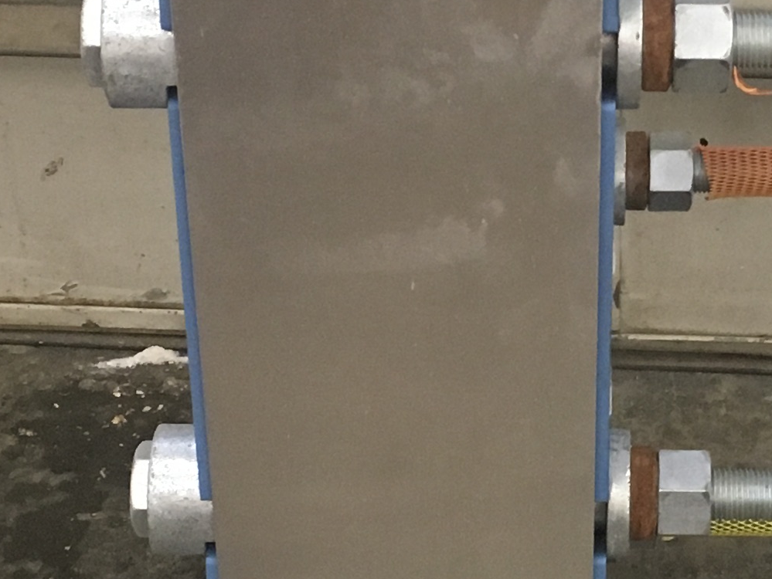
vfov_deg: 12.6
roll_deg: -1.0
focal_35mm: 117
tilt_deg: -34.0
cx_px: 614
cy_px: 181
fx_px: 2610
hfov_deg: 16.7
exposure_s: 1/30
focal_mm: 4.15
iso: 160
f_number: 2.2
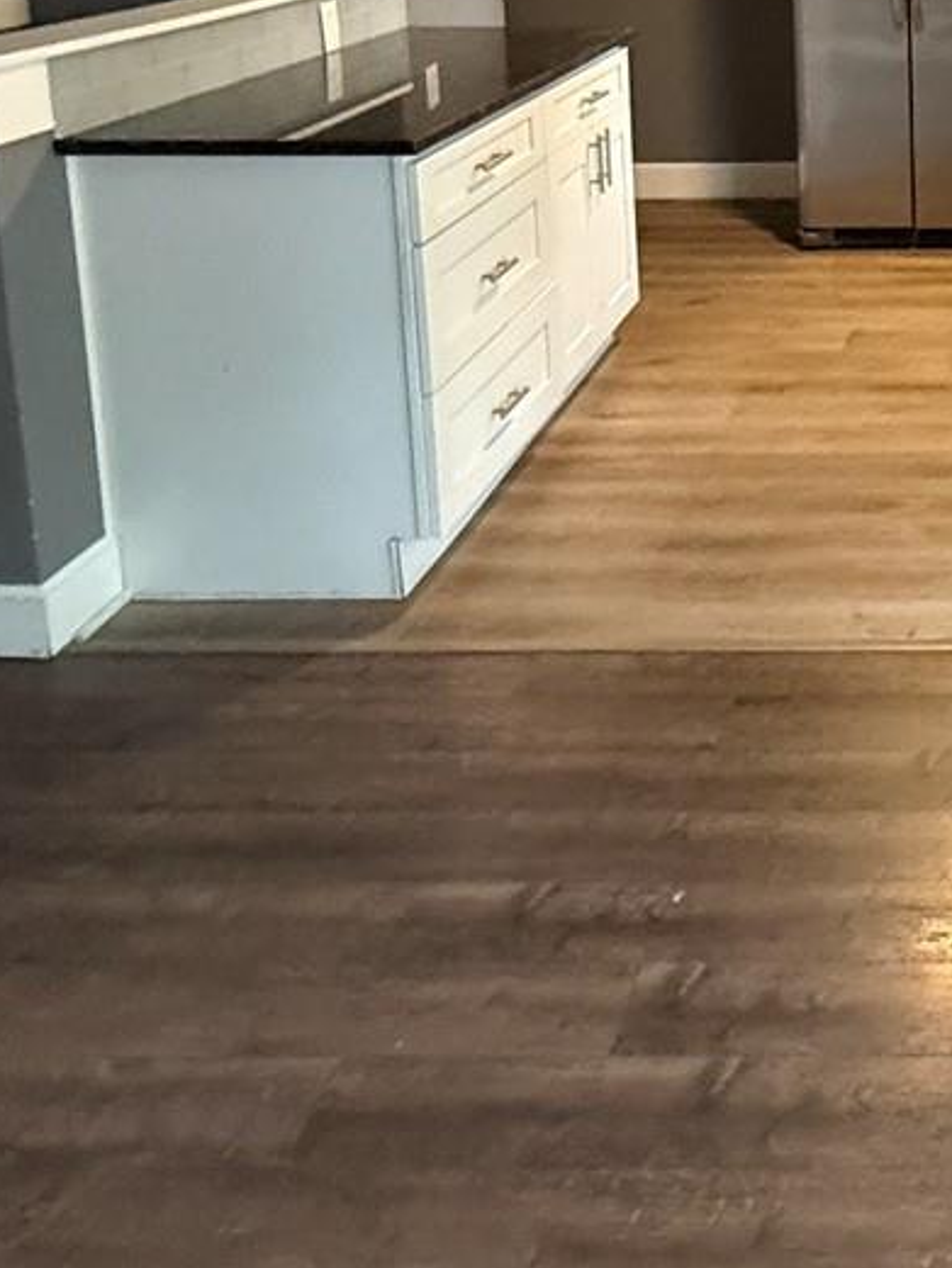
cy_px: 100
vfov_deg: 40.2
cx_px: 1037
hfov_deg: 30.3
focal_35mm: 43
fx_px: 1576
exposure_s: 1/60
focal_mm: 2.22
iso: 800
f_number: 2.2
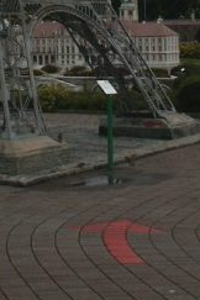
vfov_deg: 15.9
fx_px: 1000
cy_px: -130
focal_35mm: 120
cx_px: -26
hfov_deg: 11.2
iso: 64
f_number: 6.7
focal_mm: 7.3
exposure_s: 1/250
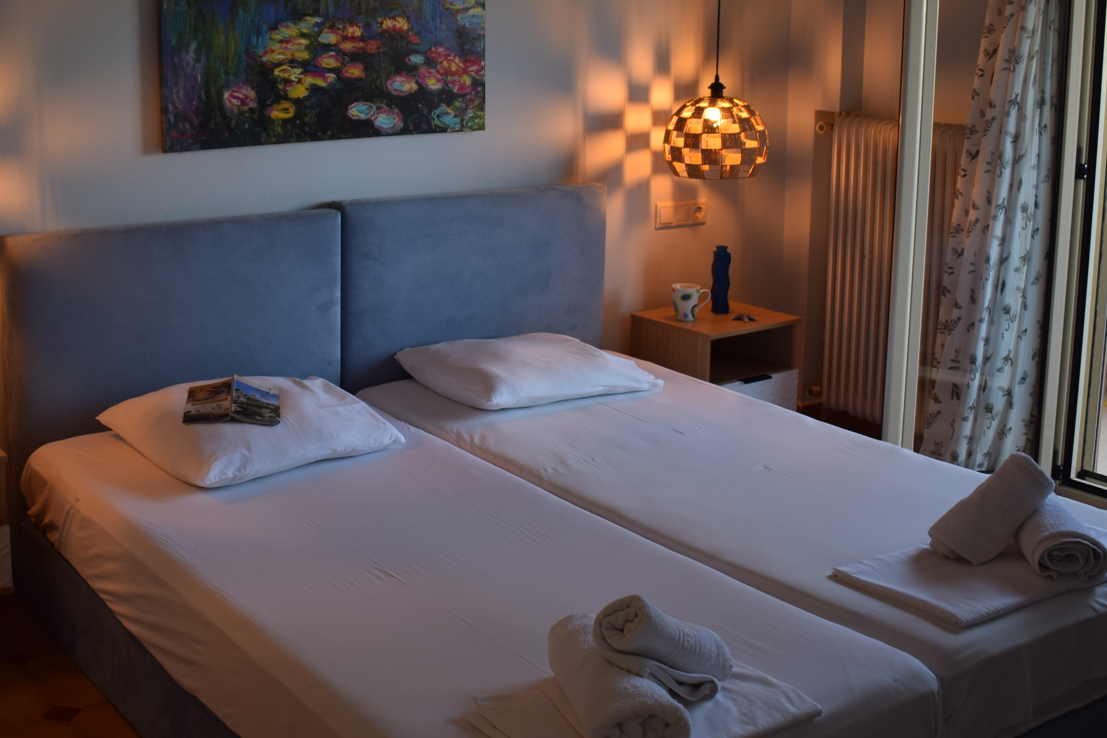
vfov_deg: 29.0
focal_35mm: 46
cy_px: 225
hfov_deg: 42.4
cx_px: 414
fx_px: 1414
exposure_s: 1/40
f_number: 3.5
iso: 100
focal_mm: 18
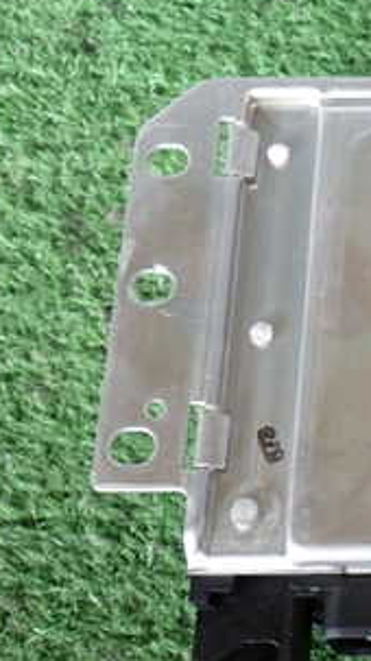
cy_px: 388
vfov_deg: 25.9
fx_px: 1437
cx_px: 633
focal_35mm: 82
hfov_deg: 13.4
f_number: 2.7
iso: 200
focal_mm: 6.83
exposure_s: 1/60
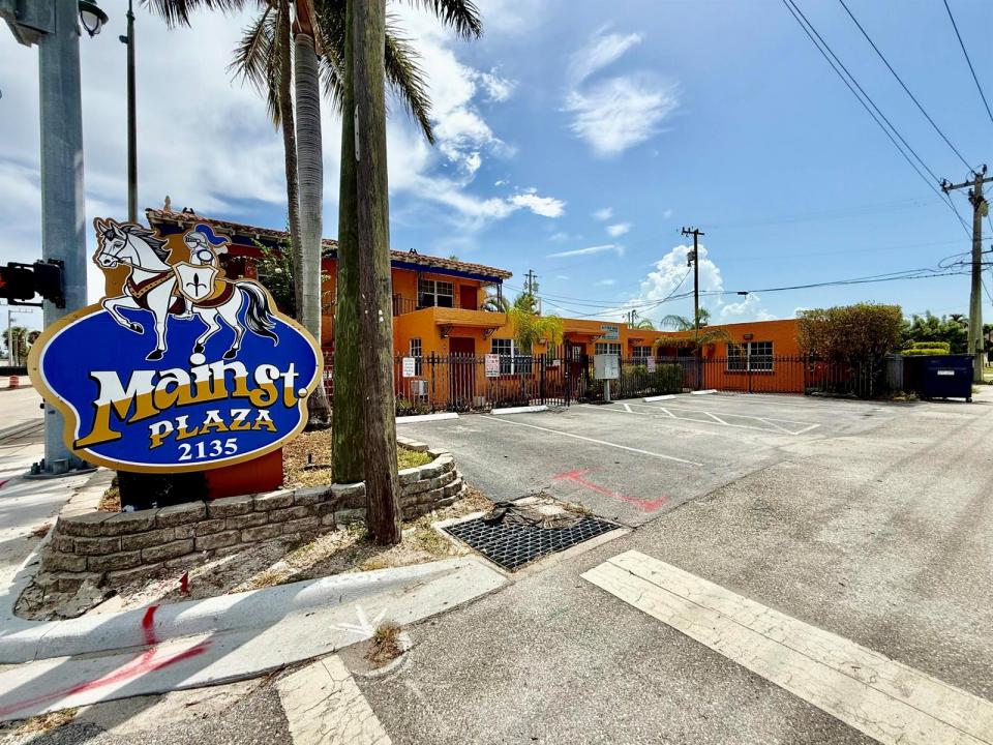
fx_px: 402
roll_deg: +0.5
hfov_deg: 102.1
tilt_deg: -0.7
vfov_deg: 85.7
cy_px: 372
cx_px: 496
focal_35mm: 14
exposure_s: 1/2717
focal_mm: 2.22
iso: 50
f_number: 2.2
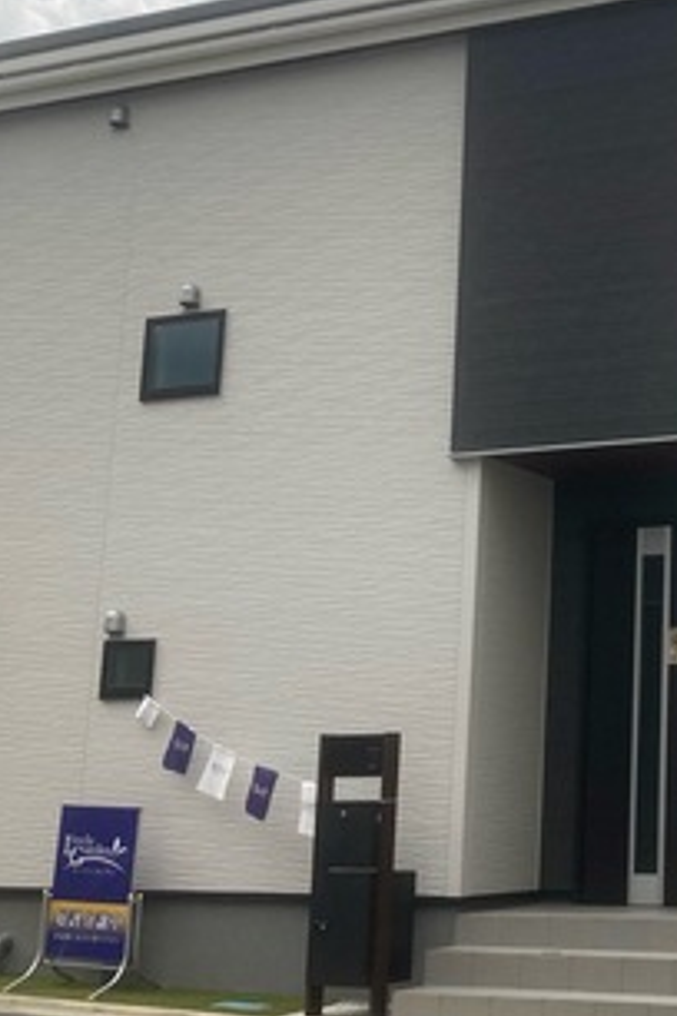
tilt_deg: +12.6
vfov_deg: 32.8
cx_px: 780
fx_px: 1721
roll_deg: -1.6
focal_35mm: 61
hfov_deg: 21.0
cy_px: 435
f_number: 1.8
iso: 20
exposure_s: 1/222
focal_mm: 3.99
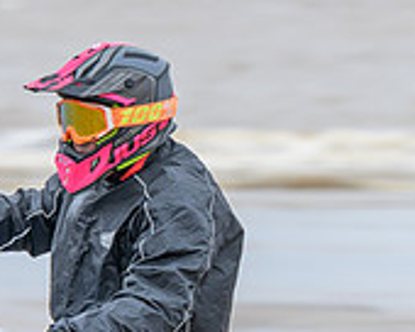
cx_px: -39
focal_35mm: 634
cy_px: 438
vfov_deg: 2.4
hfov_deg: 3.0
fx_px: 7787
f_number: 4
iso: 180
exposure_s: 1/250
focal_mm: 120
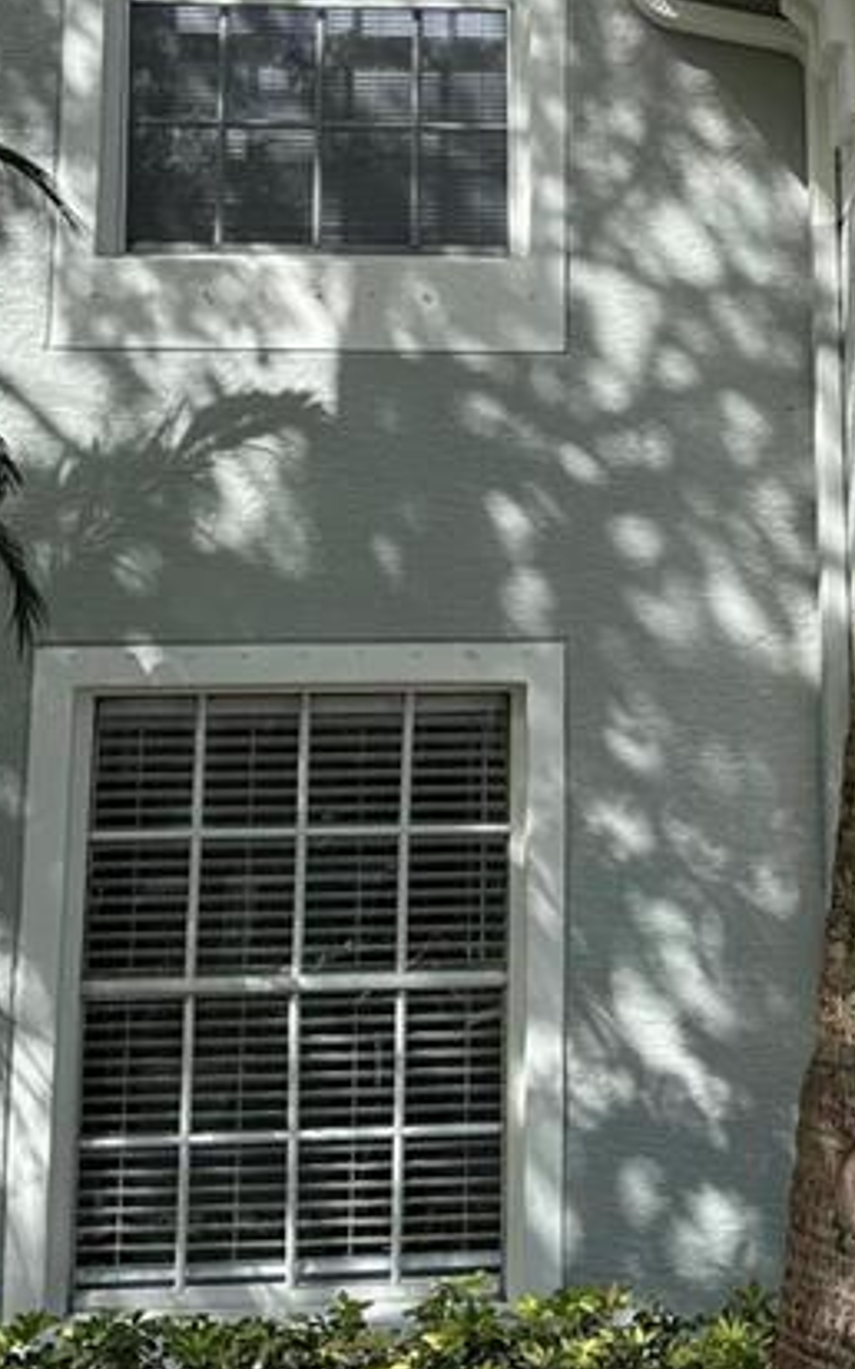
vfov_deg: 27.2
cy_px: 252
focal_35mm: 74
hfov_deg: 17.4
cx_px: 699
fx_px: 2760
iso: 80
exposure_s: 1/2809
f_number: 1.78
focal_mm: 6.86
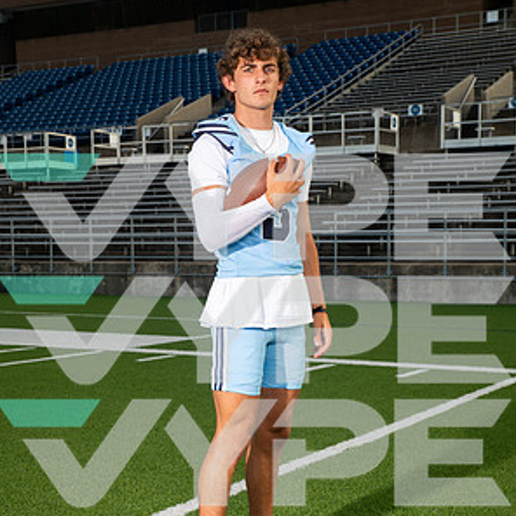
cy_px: 331
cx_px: 256
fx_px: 1046
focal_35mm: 62
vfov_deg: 27.6
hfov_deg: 27.7
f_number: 7.1
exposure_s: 1/320
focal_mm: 48
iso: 160
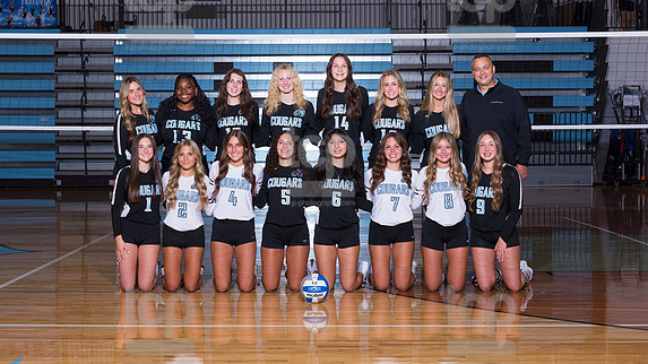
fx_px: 1031
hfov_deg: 34.9
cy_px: 172
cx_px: 307
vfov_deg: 20.0
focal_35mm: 60
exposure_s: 1/250
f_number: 6.3
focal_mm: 52
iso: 500
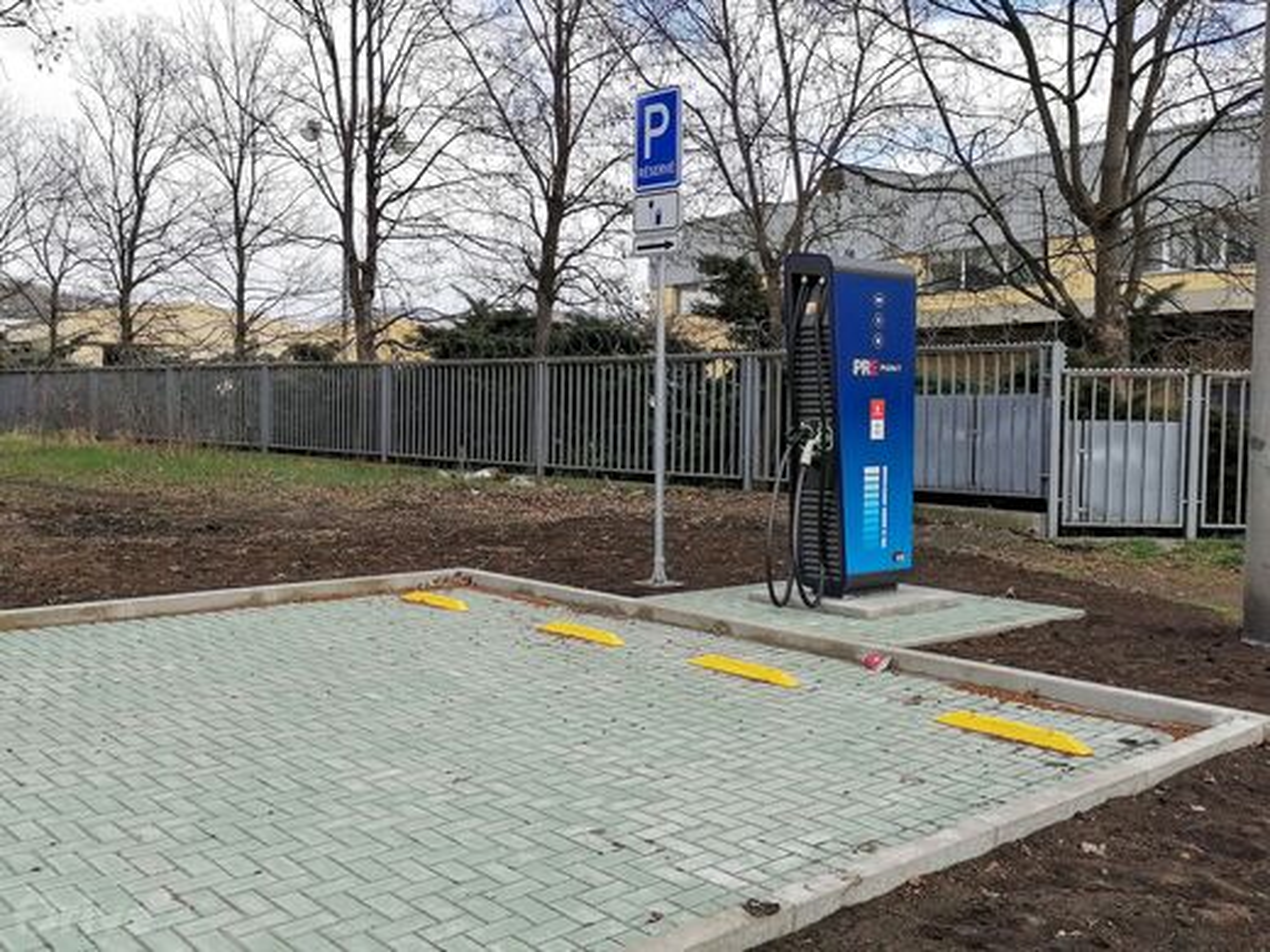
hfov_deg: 50.1
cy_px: 476
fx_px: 1357
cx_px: 635
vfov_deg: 38.7
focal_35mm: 37
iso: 50
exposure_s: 1/1353
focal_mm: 5.3
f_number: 1.8
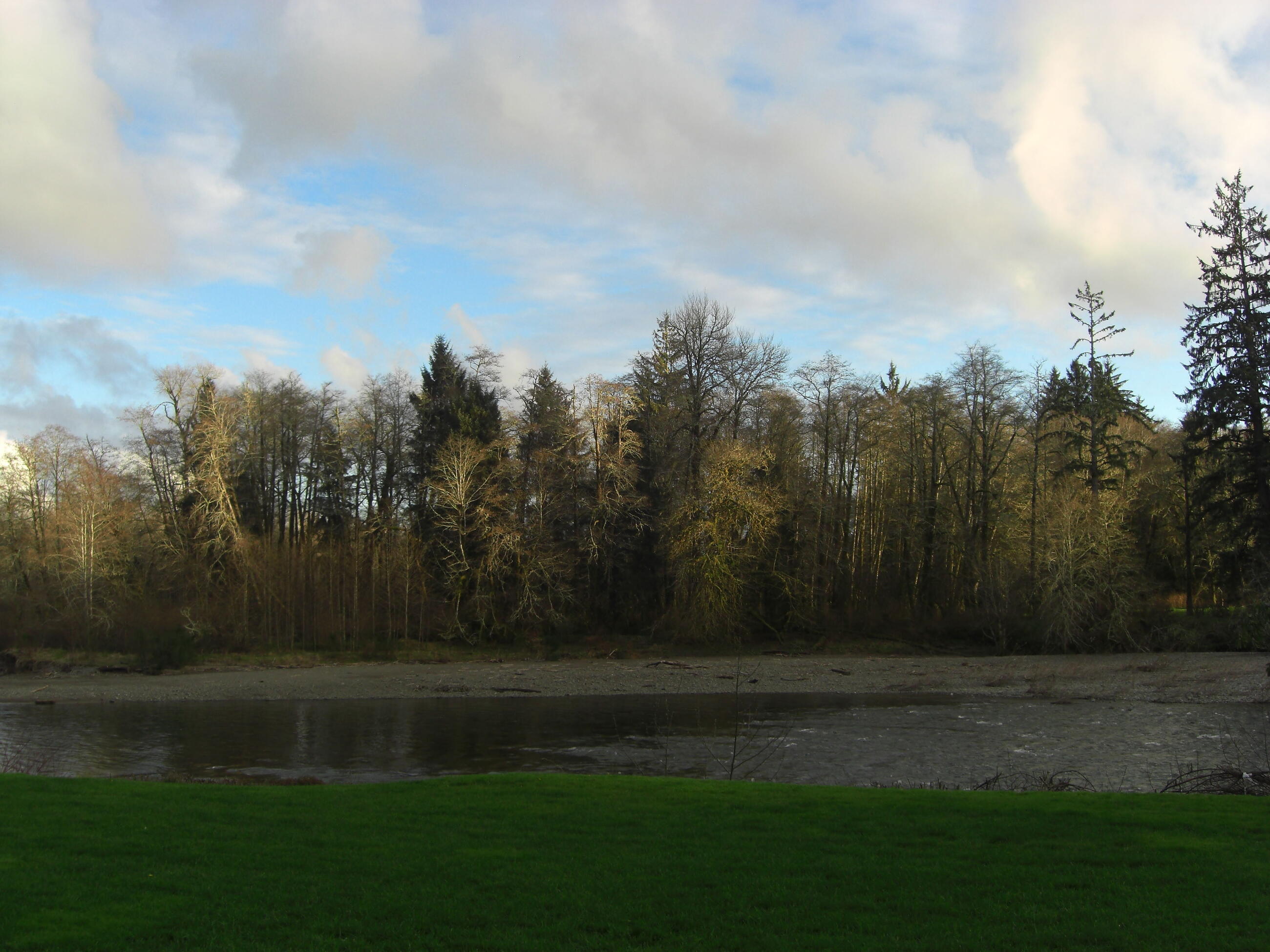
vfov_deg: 37.7
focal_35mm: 38
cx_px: 635
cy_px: 476
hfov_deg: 49.0
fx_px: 1394
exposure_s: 1/160
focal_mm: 7.9
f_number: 4
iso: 80
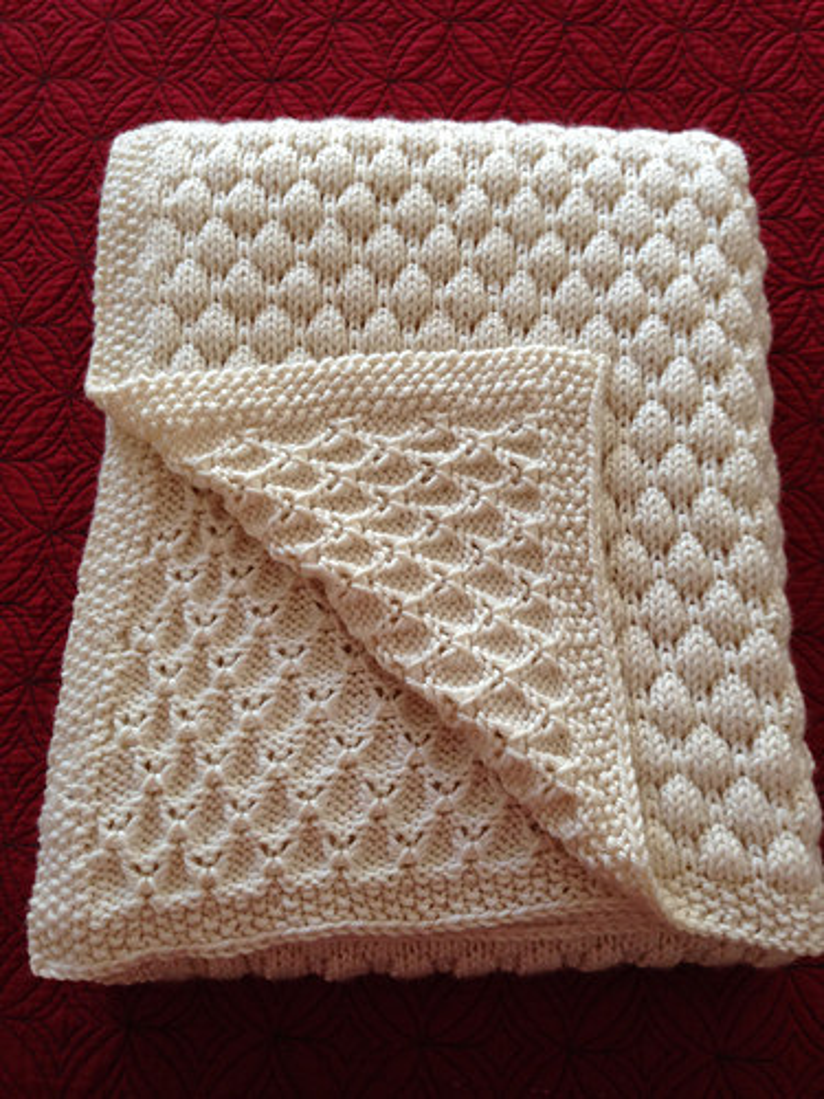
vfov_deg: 55.4
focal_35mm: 33
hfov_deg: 42.9
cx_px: 412
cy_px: 550
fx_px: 1047
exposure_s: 1/20
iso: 100
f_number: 2.4
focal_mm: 4.12
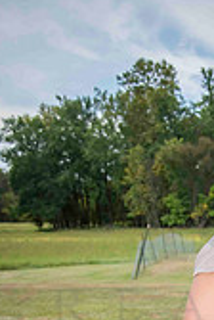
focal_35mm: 78
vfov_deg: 23.9
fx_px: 693
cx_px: 243
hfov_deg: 16.9
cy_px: 374
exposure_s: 1/640
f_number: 3.8
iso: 400
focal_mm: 29
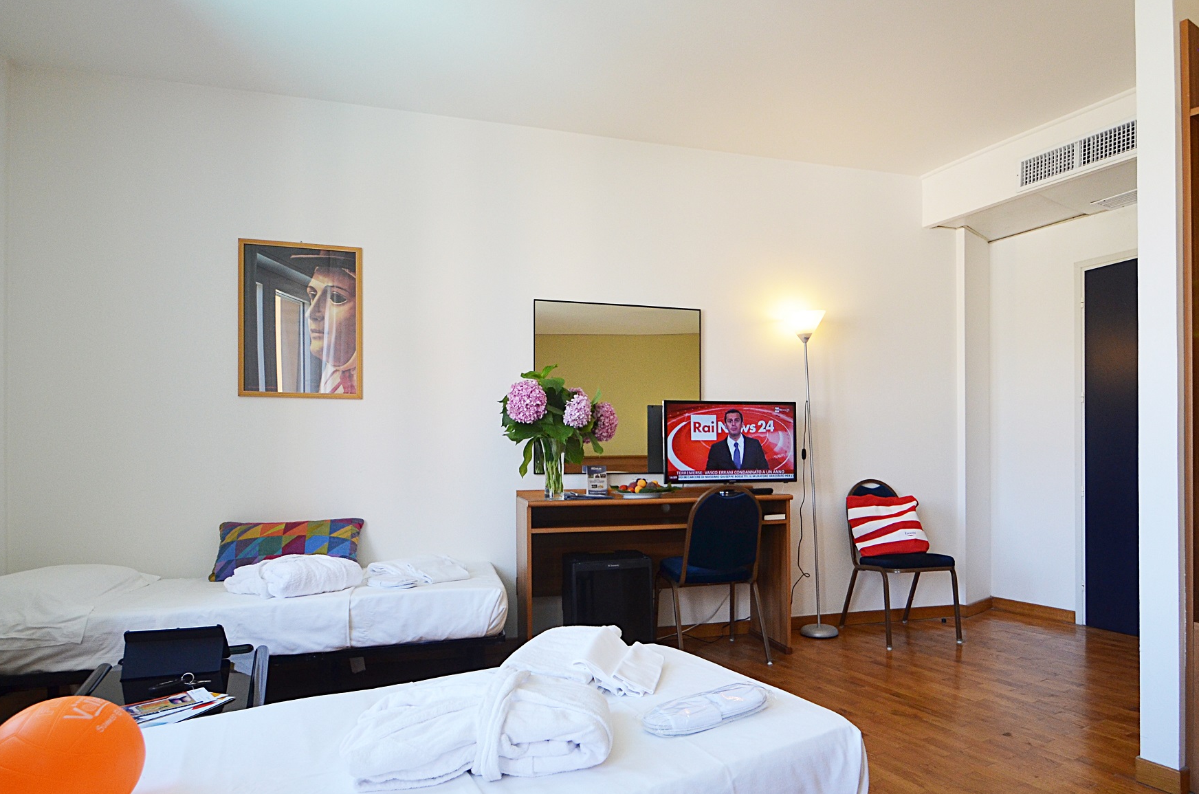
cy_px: 451
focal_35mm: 20
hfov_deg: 83.6
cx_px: 681
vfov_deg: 61.5
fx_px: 665
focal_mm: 10
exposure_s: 1/125
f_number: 5.6
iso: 400
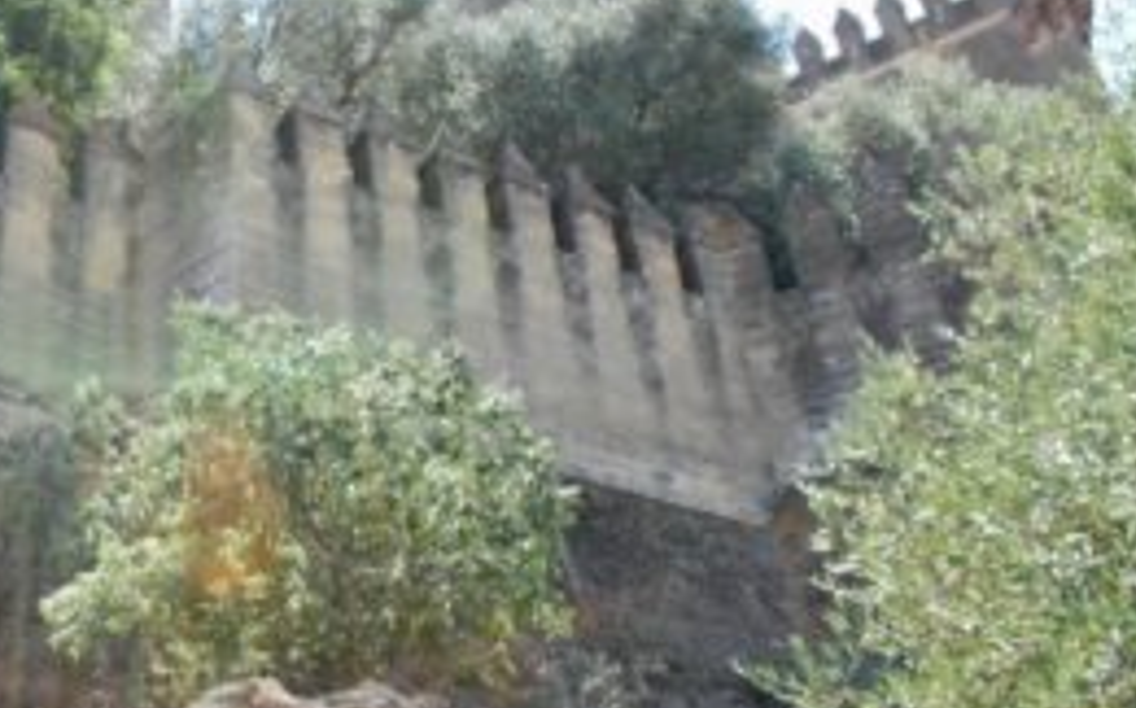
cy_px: 321
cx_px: 223
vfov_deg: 24.4
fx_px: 1639
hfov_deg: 36.9
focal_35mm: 53
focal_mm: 18
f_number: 13
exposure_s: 1/640
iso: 1600
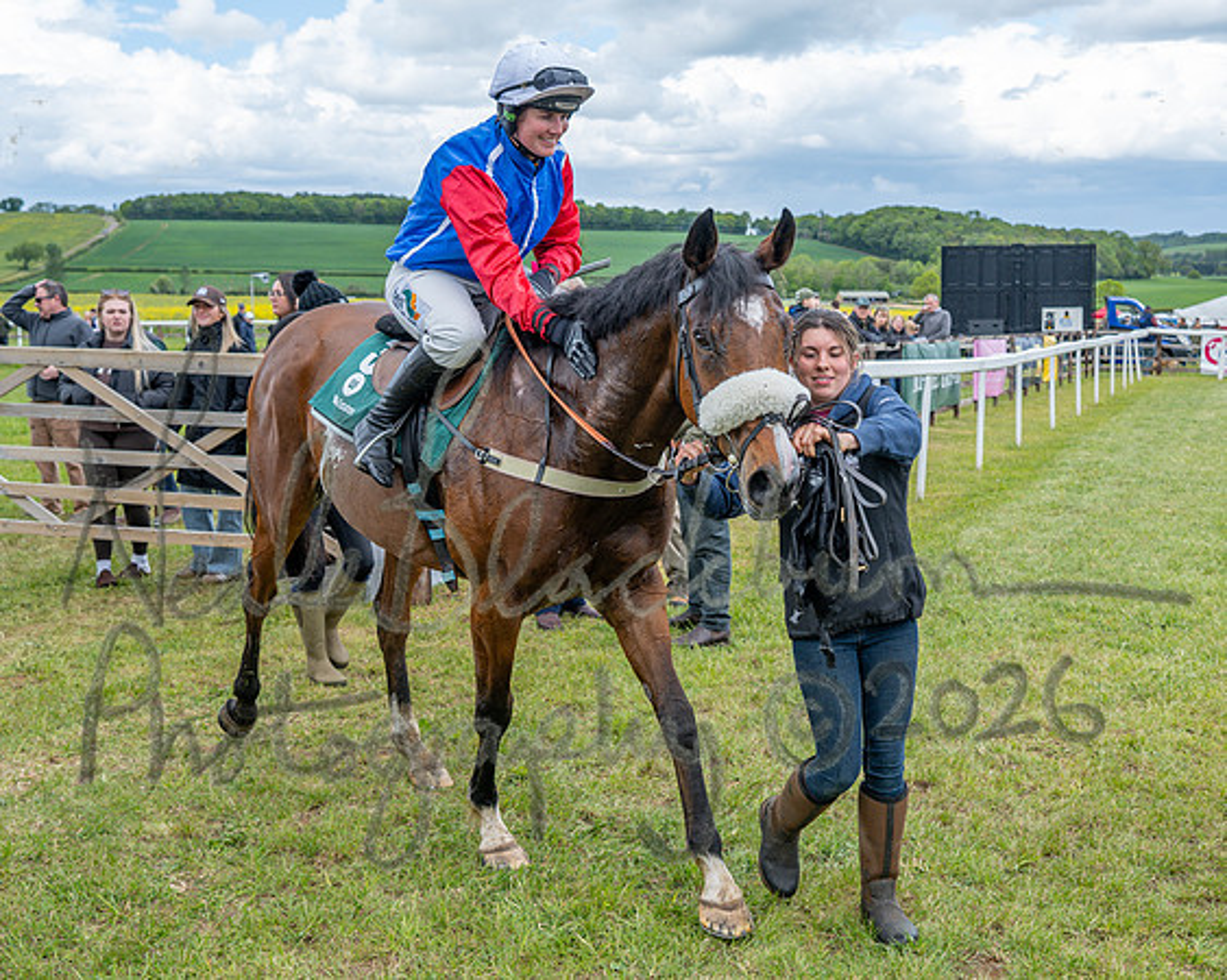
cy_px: 466
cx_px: 729
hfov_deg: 41.5
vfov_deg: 33.8
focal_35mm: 44
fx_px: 1611
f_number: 5
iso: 200
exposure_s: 1/500
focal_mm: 35
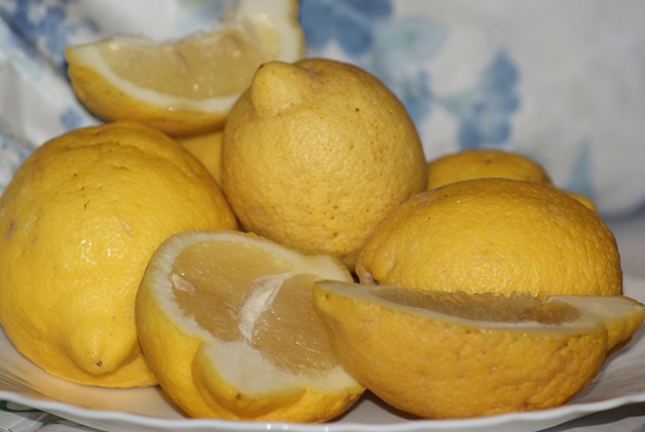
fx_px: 4306
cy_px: 216
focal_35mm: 240
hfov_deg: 8.6
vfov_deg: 5.7
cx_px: 322
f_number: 5.6
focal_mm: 160
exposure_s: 1/125
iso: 400
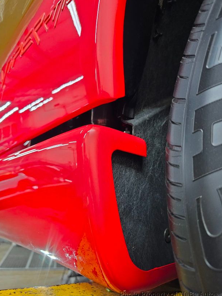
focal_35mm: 24
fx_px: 205
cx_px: 114
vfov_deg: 71.6
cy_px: 153
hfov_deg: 56.8
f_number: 1.7
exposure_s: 1/40
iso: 640
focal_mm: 6.3
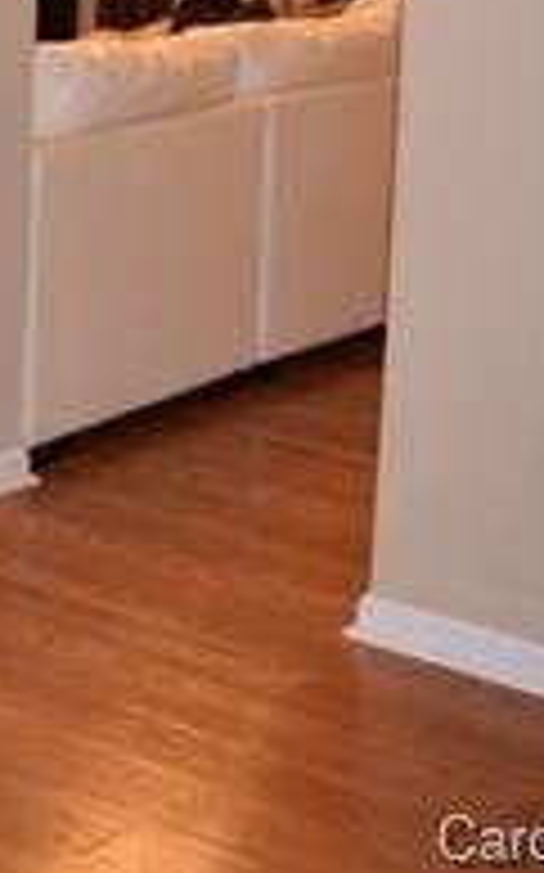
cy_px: -79
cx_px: -486
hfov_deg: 12.8
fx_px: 2162
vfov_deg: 21.7
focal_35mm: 91
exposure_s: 1/80
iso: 800
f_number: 4.5
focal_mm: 18
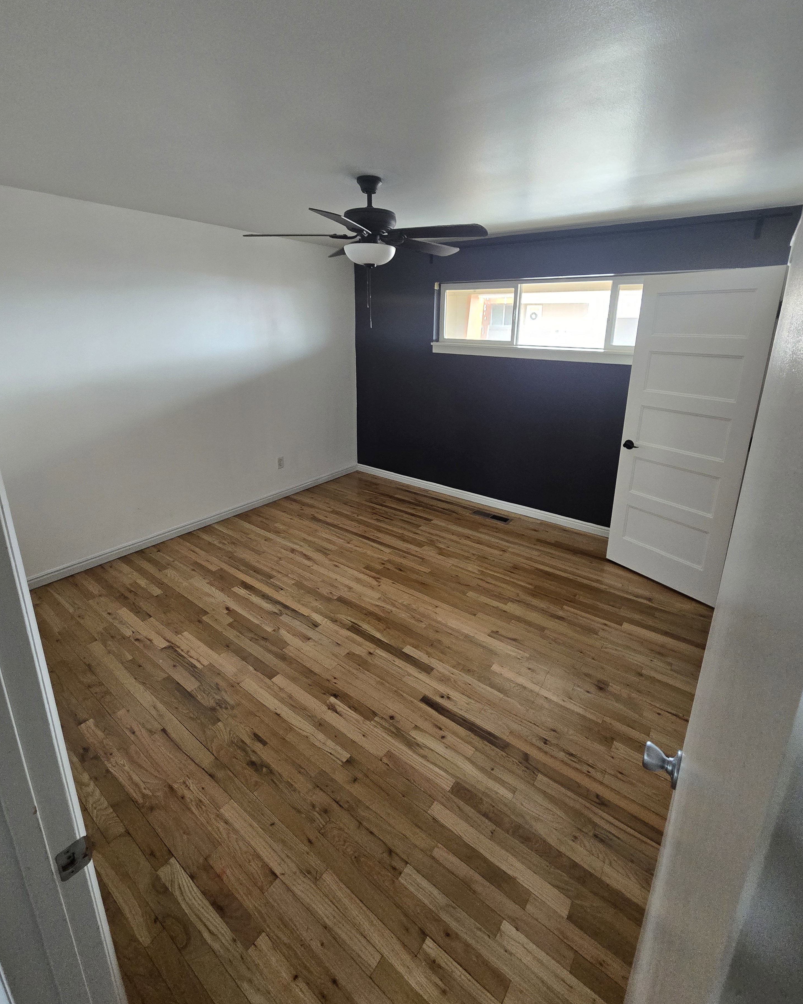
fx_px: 416
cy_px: 454
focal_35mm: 14
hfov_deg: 88.0
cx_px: 391
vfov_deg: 100.4
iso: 320
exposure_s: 1/60
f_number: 2.2
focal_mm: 2.2
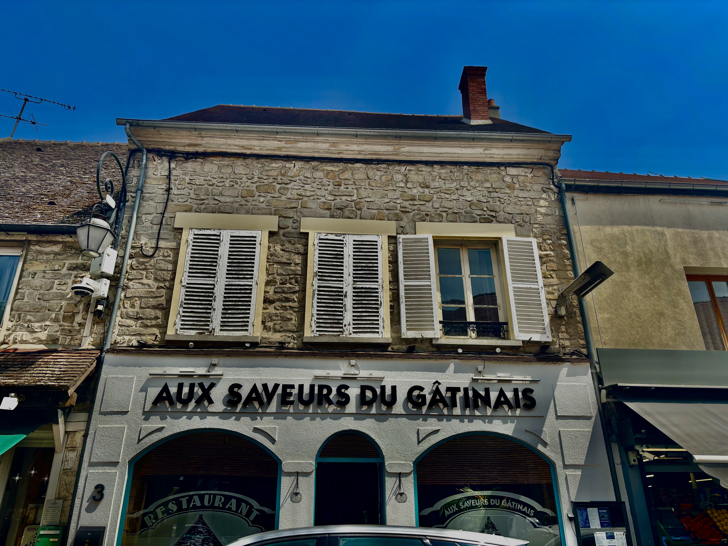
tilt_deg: +24.6
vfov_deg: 53.1
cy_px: 273
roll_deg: +0.4
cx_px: 364
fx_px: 547
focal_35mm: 26
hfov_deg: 67.3
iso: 50
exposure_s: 1/4425
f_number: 1.6
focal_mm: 5.96
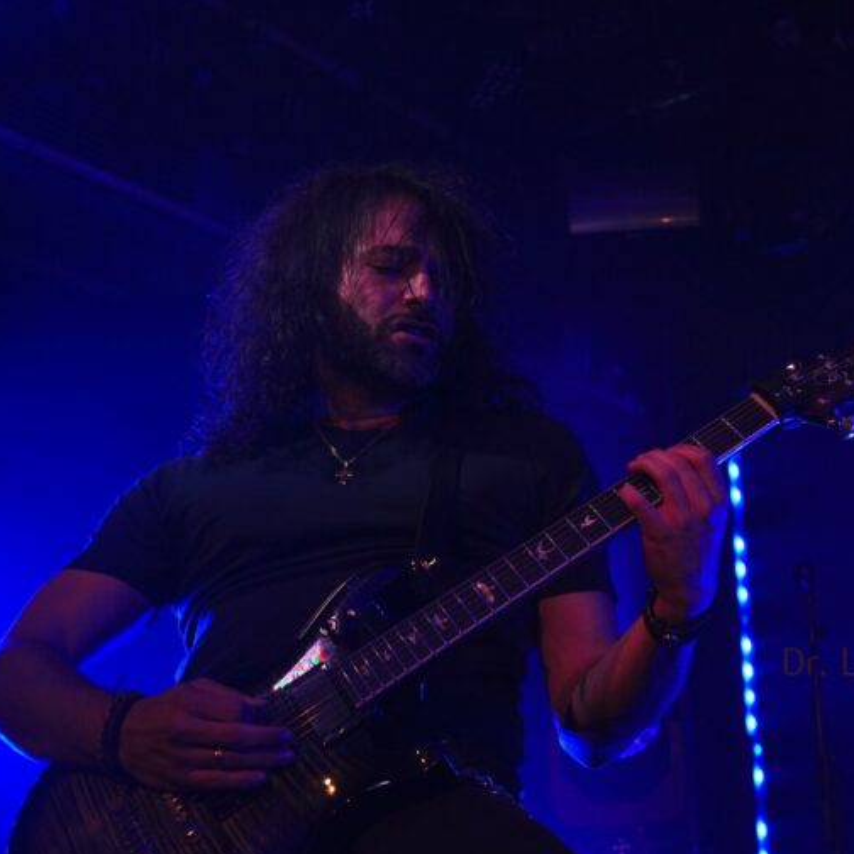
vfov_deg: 26.1
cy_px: 430
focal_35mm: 66
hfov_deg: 25.9
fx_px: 1842
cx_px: 591
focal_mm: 34
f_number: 4
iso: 640
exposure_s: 1/160
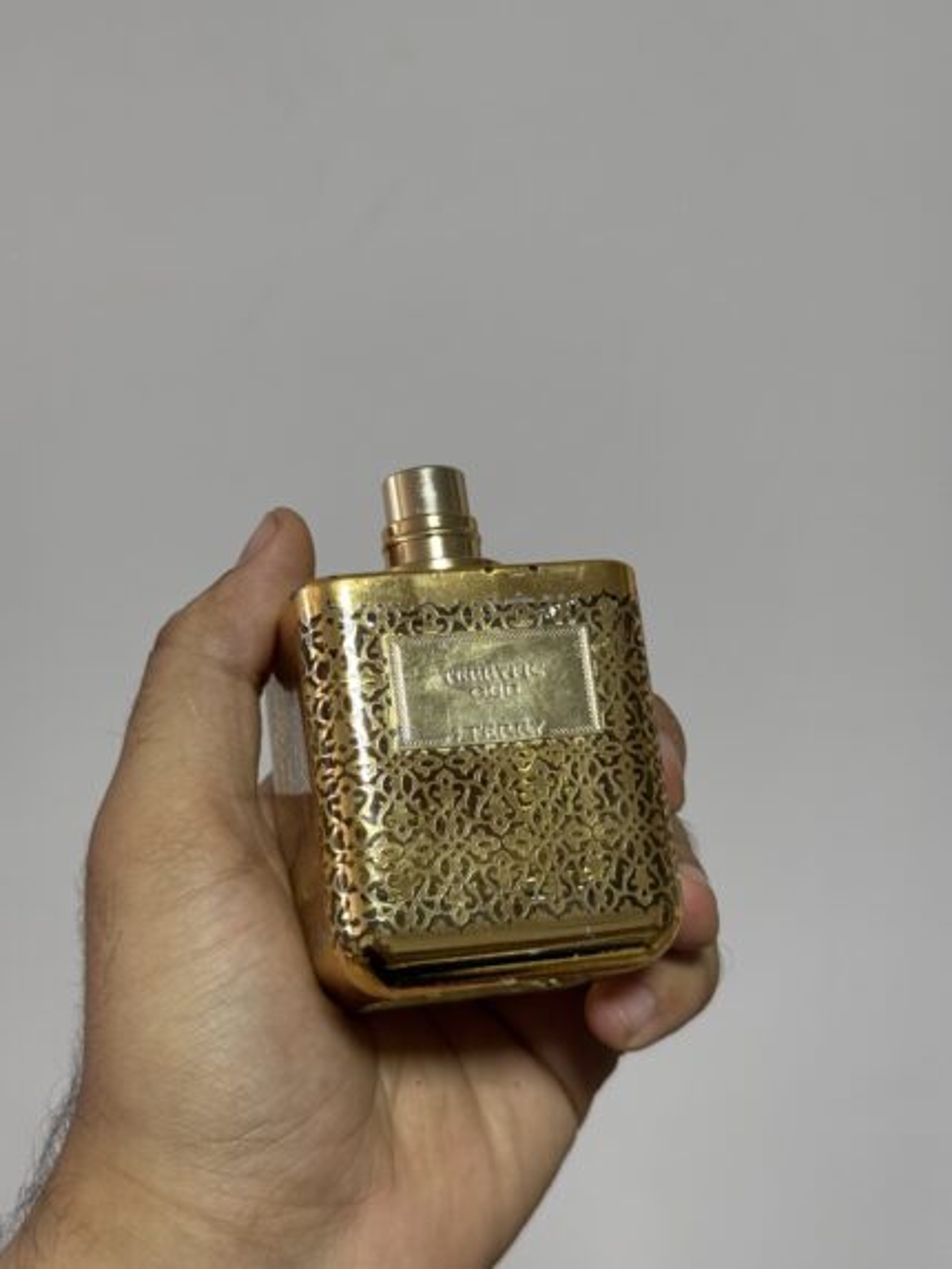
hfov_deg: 30.3
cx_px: 476
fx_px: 1759
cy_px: 634
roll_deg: -2.7
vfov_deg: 39.6
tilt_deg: -18.3
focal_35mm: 48
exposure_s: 1/50
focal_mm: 6.76
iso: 64
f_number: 1.78
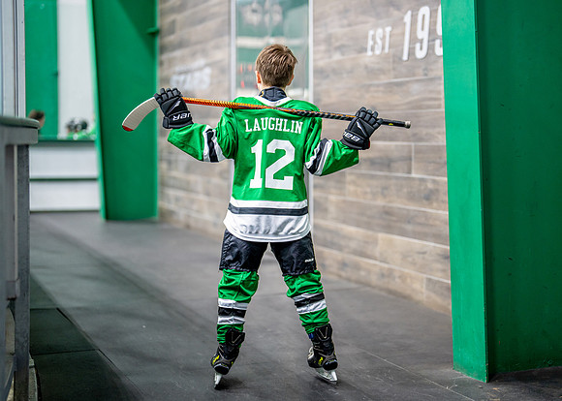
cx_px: 300
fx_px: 952
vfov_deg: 23.8
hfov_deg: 32.9
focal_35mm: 60
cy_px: 202
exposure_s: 1/500
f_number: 1.2
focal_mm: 50
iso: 640
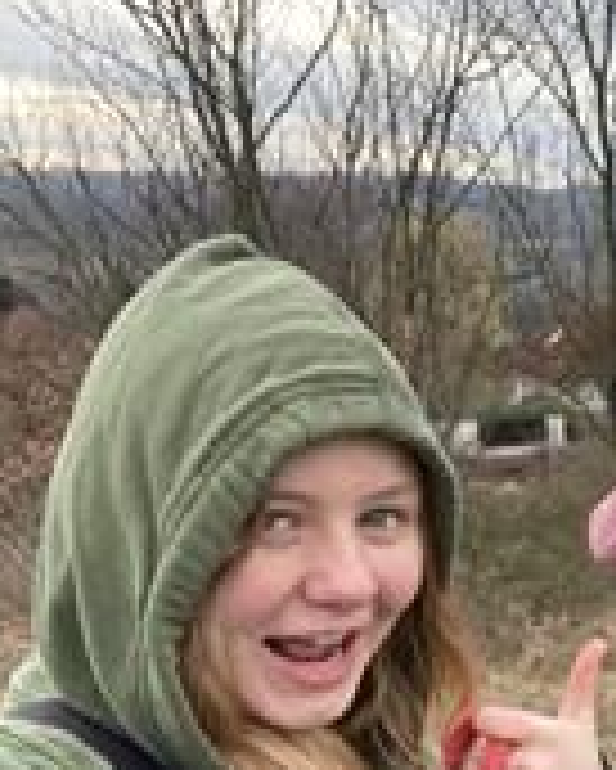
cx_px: 699
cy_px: 565
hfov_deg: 29.2
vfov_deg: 39.4
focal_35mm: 46
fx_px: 1047
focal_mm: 2.71
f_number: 2.2
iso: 32
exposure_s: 1/122
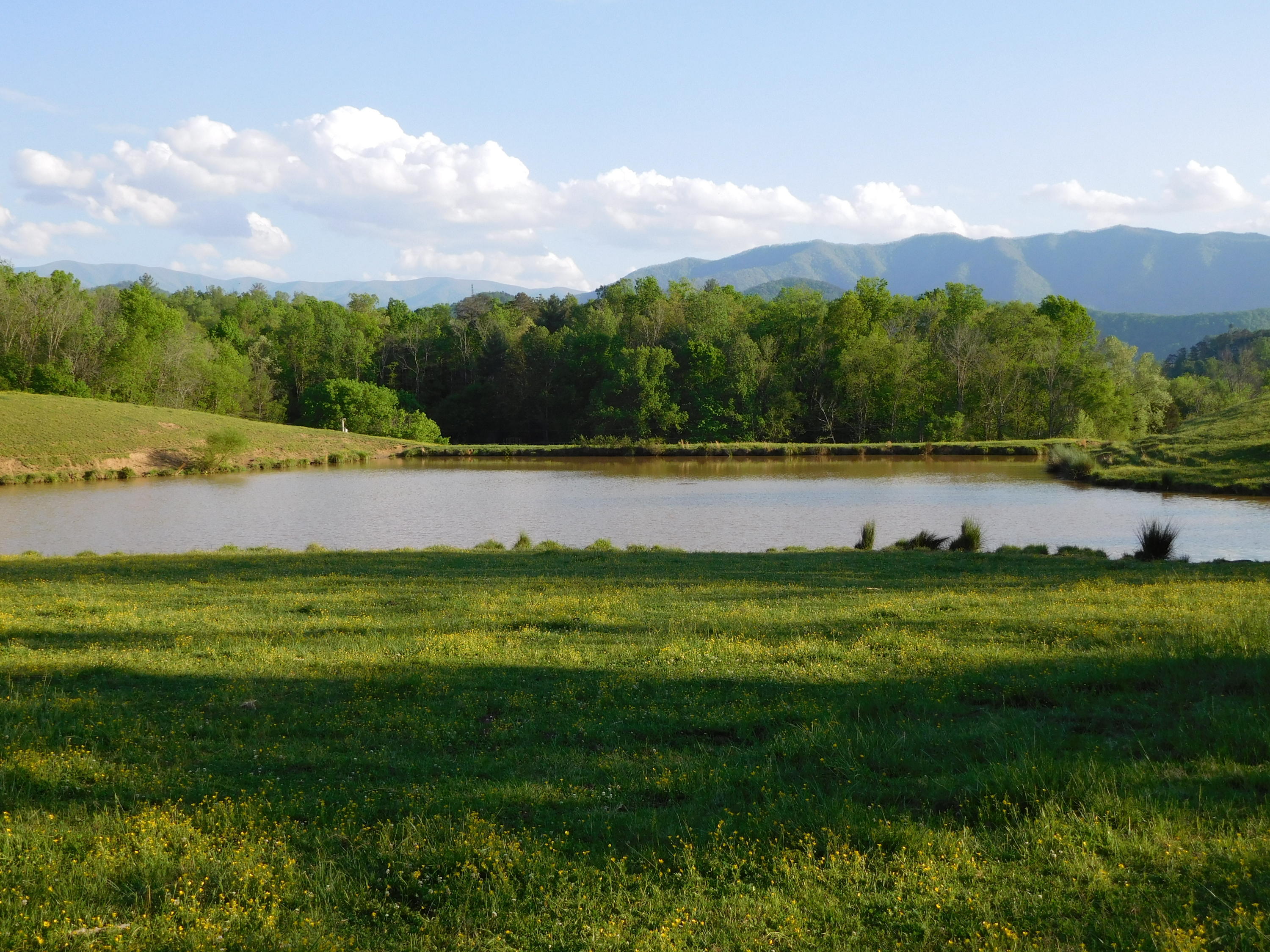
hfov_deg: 46.8
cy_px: 476
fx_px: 1468
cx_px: 635
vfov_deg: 36.0
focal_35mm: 40
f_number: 3.9
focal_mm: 7.1
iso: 125
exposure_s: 1/500
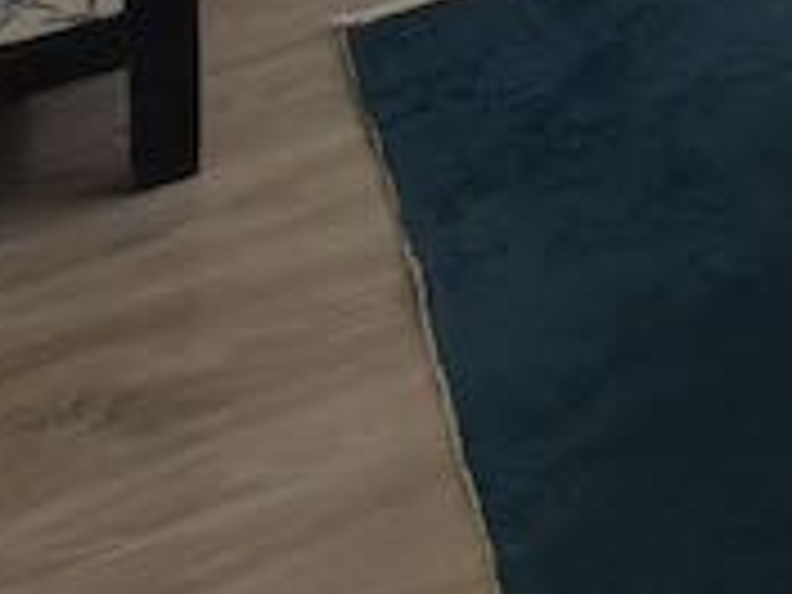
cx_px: 1786
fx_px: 1945
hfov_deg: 15.5
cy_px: -1080
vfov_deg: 11.7
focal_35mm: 85
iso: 50
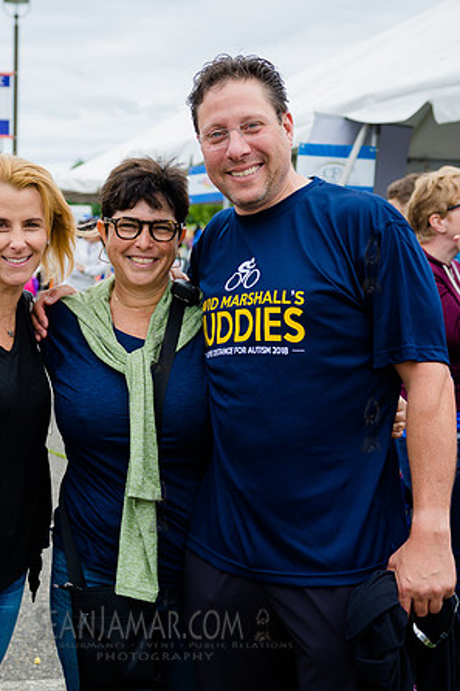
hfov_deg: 22.5
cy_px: 328
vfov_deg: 33.4
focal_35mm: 60
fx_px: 1151
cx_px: 151
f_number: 3.5
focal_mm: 38
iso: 200
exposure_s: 1/1000
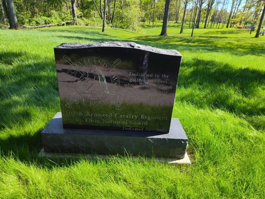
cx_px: 132
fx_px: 176
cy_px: 100
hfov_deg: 73.9
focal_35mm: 23
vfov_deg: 58.9
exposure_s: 1/429
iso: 100
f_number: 1.8
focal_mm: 5.56
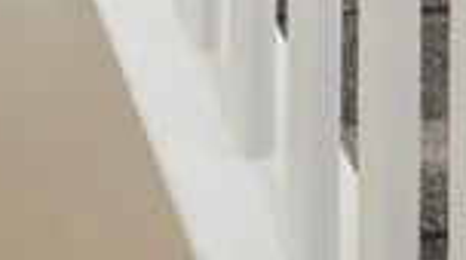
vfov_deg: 11.8
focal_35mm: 99
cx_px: 98
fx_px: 1222
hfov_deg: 21.4
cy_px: -87
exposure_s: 1.3
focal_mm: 14
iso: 100
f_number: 9
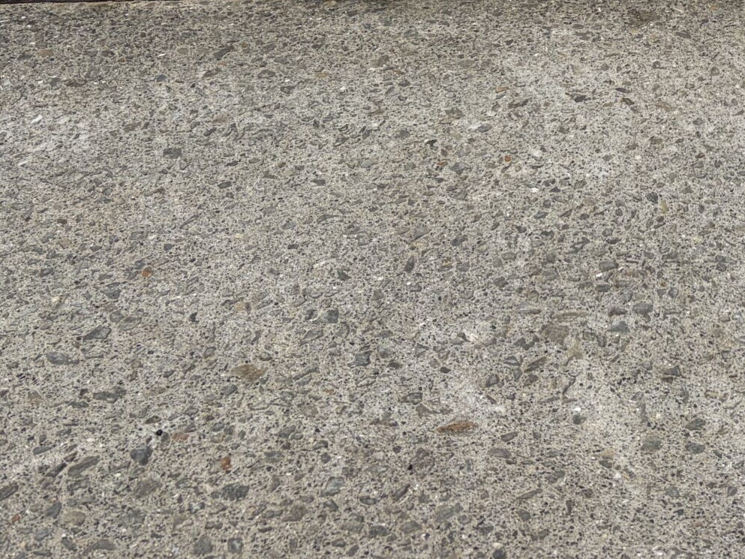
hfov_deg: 27.0
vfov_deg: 20.8
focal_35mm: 67
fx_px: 1442
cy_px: -66
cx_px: 779
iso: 50
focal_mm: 5.96
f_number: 1.6
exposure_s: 1/3448
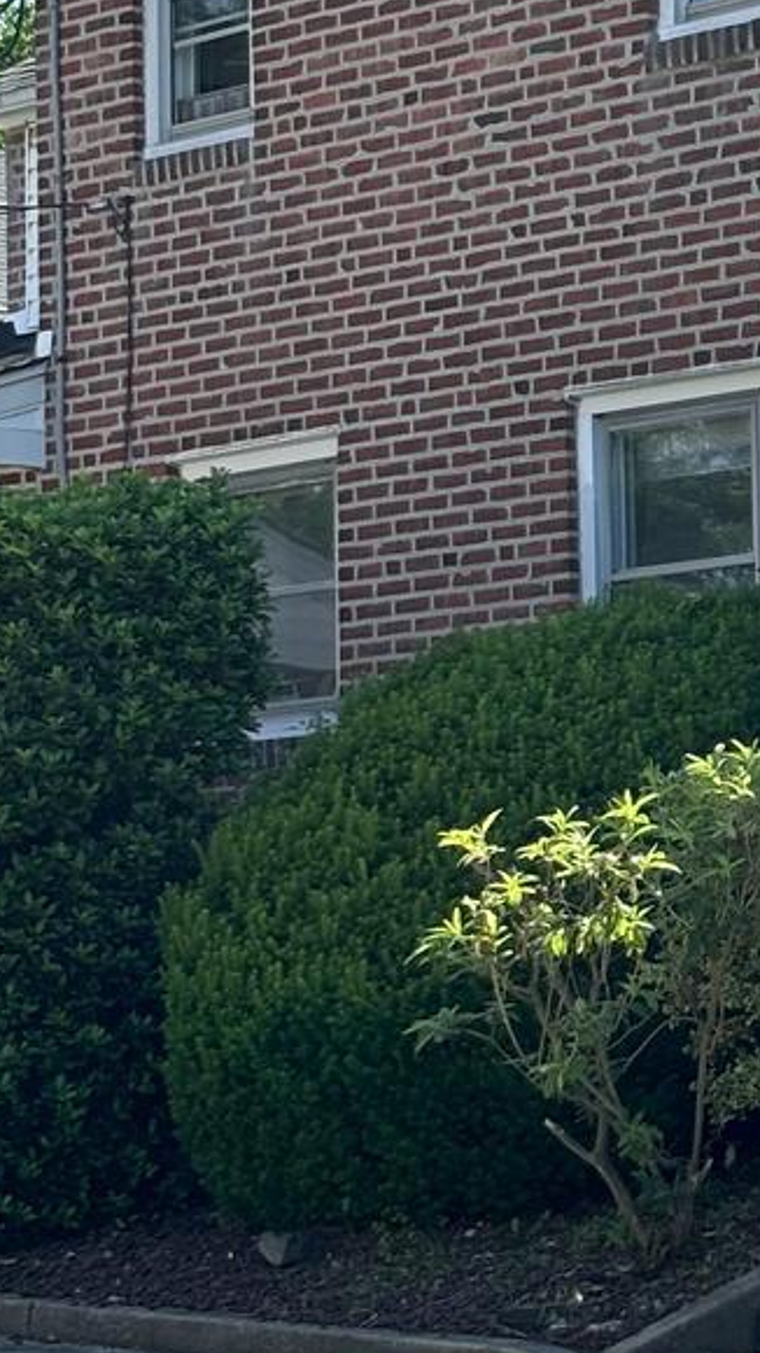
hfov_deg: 7.9
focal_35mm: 150
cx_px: 1124
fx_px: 5377
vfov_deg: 14.3
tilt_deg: +6.4
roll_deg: +1.2
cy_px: 413
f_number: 1.6
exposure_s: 1/1178
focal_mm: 5.96
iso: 32
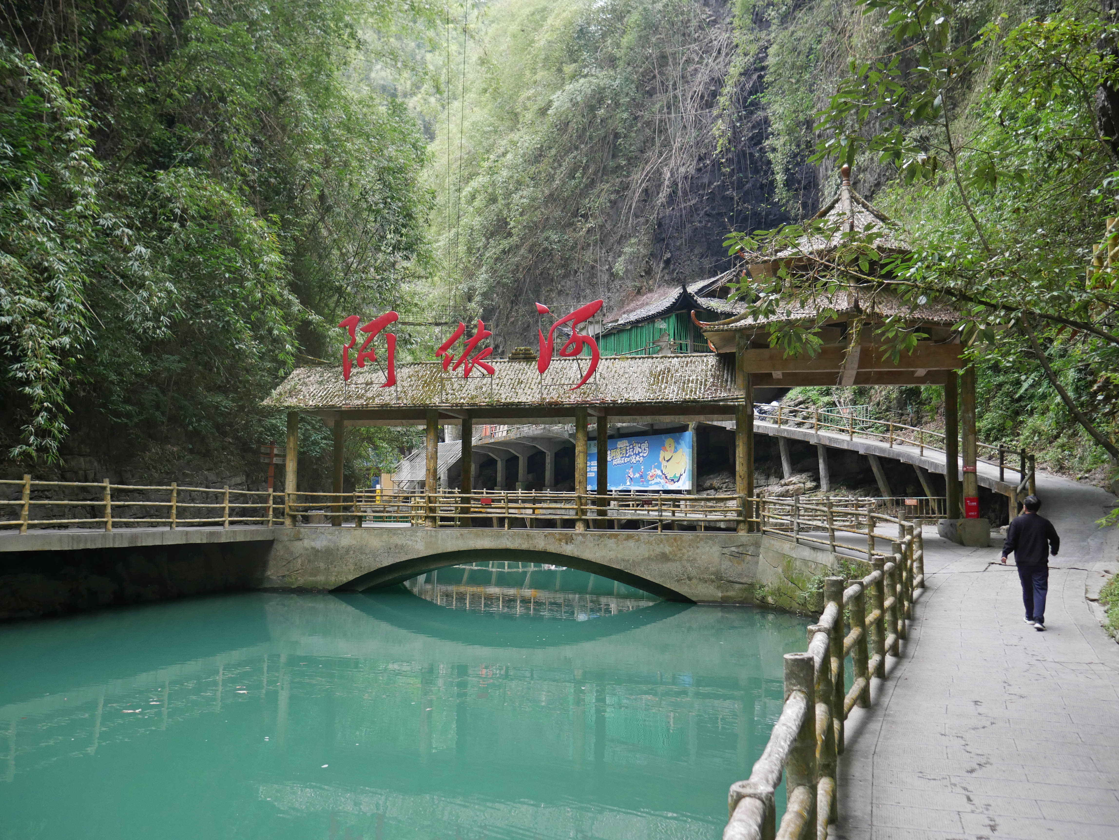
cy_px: 420
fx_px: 1035
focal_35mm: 32
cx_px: 560
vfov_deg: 44.2
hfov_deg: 56.8
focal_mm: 16
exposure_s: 1/60
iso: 500
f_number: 3.6
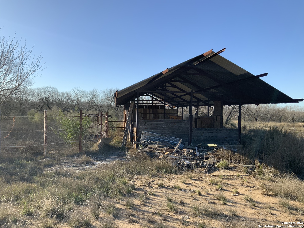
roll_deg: +0.2
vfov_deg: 48.2
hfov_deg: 61.7
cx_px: 152
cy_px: 114
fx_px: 255
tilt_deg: -1.6
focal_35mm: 29
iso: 16
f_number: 1.8
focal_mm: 3
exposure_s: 1/1534
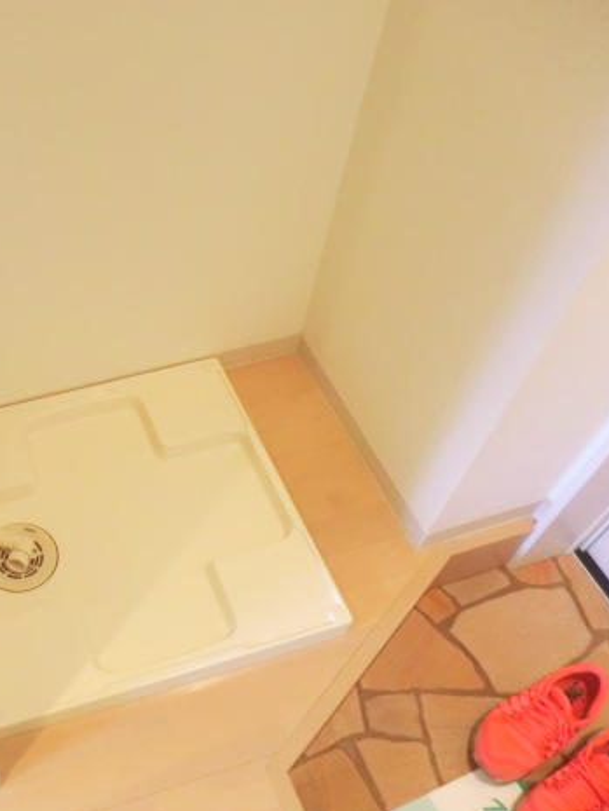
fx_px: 774
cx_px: 84
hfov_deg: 40.3
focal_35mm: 33
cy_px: 417
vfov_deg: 55.3
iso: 800
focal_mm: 4.3
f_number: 3.2
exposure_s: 1/25
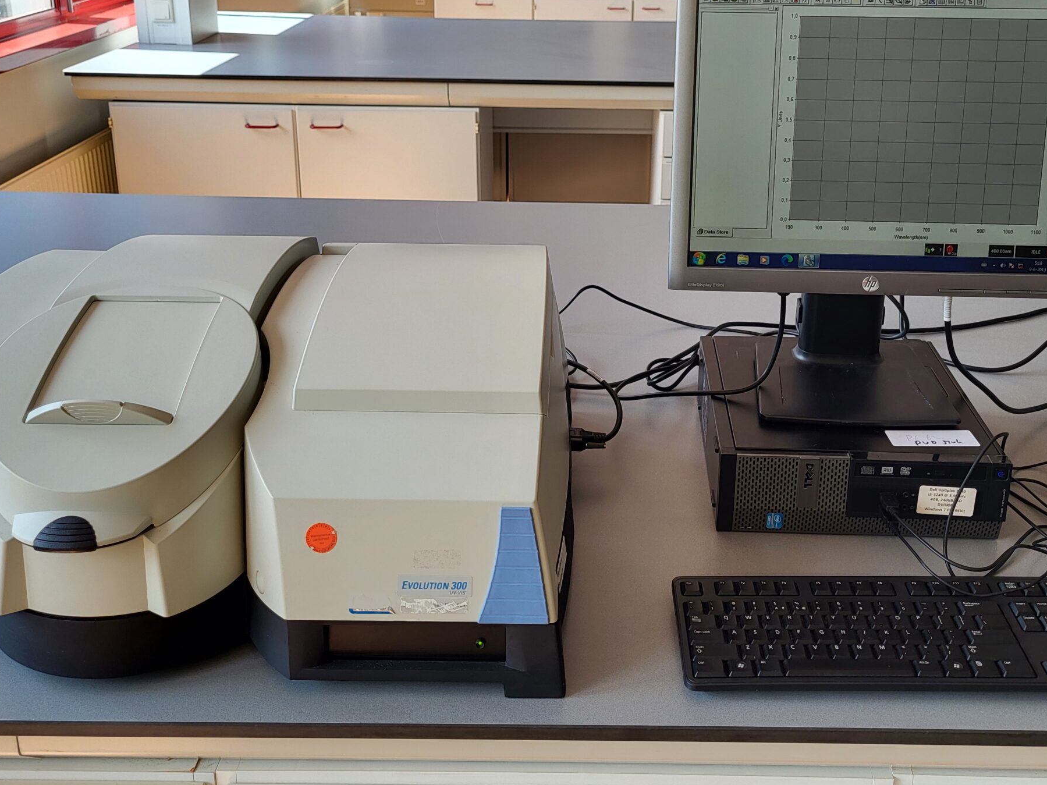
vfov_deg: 38.0
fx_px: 1119
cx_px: 578
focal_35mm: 37
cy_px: 236
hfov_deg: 50.1
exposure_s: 1/186
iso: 40
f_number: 1.8
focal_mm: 5.4
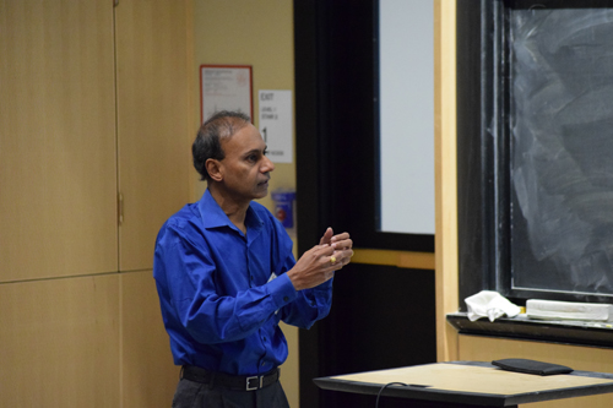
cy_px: 204
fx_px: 3447
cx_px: 306
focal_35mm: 202
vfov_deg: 6.8
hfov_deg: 10.2
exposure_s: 1/160
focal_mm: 135
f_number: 5
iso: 6400
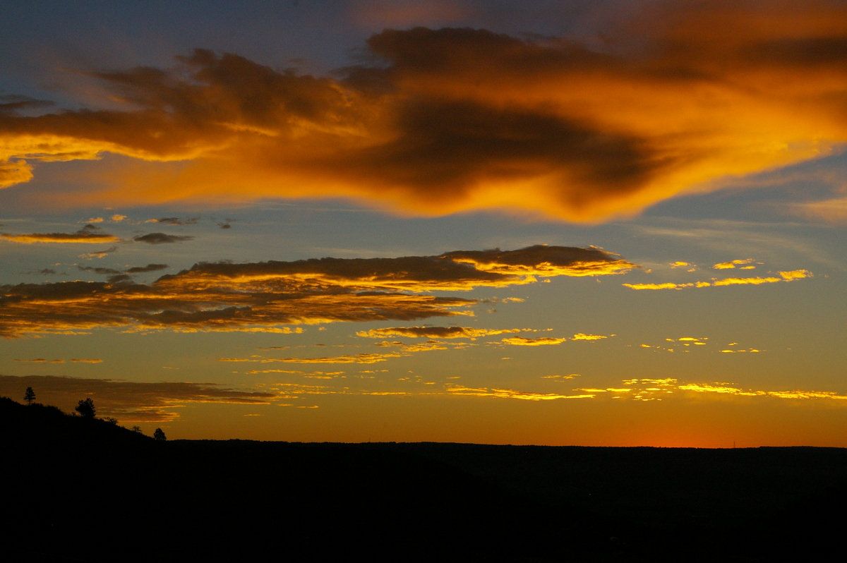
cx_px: 424
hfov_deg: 24.6
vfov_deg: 16.5
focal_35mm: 82
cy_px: 282
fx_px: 1939
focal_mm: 55
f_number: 13
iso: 800
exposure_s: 1/500
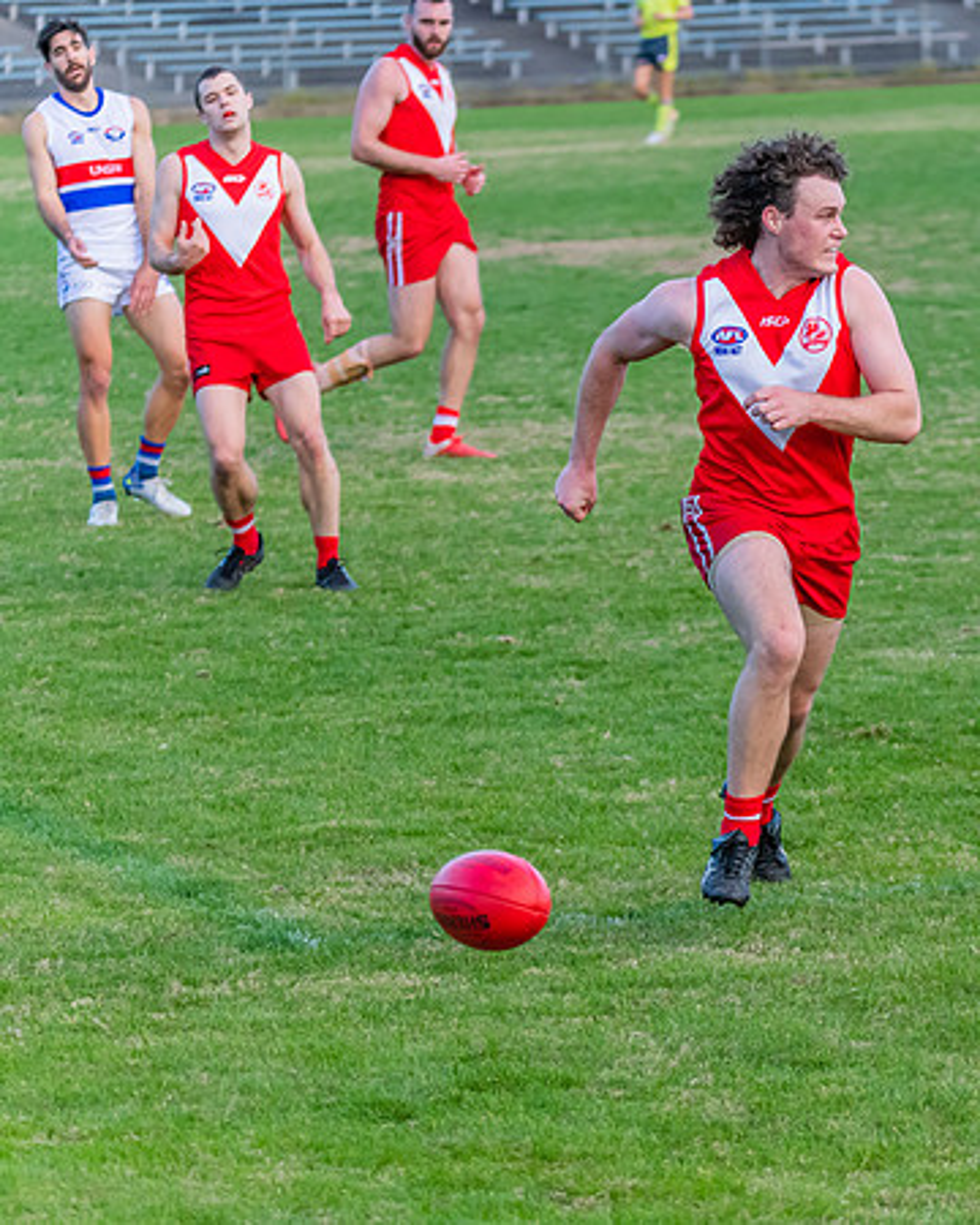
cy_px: 666
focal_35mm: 230
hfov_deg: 6.7
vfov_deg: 8.4
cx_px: 796
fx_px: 8343
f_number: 5
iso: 2500
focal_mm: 150
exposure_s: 1/1600
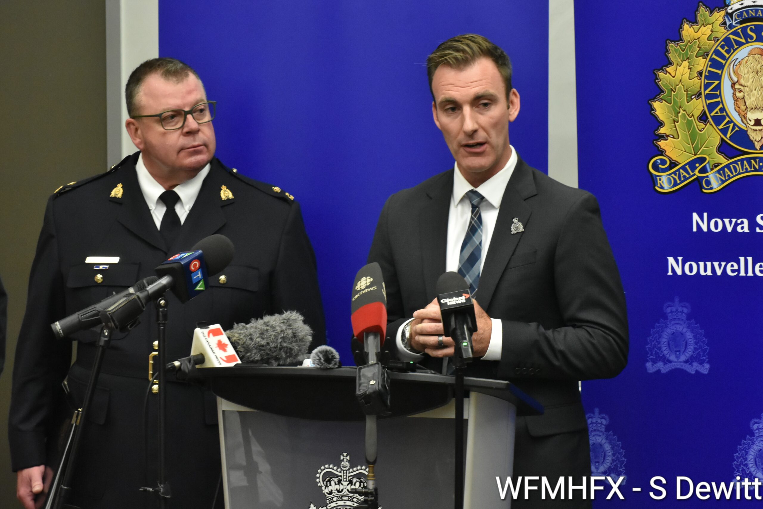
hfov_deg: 11.2
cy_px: 254
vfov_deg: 7.5
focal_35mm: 183
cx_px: 382
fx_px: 3879
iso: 4000
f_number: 8
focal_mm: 122
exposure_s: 1/80
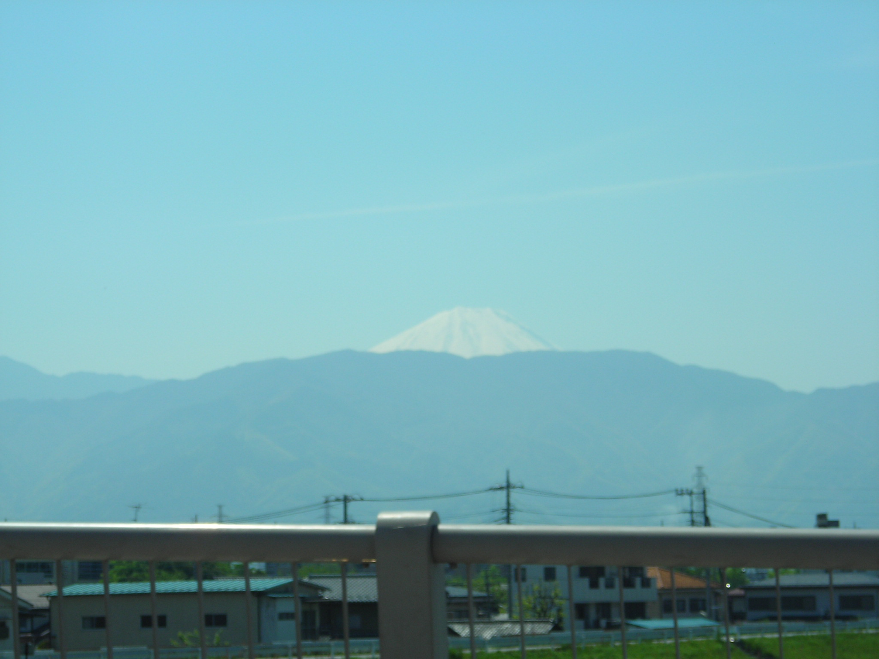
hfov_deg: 17.0
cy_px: 330
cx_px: 440
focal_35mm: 116
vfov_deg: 12.8
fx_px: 2946
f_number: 5.3
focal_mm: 19.2
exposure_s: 1/370
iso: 50
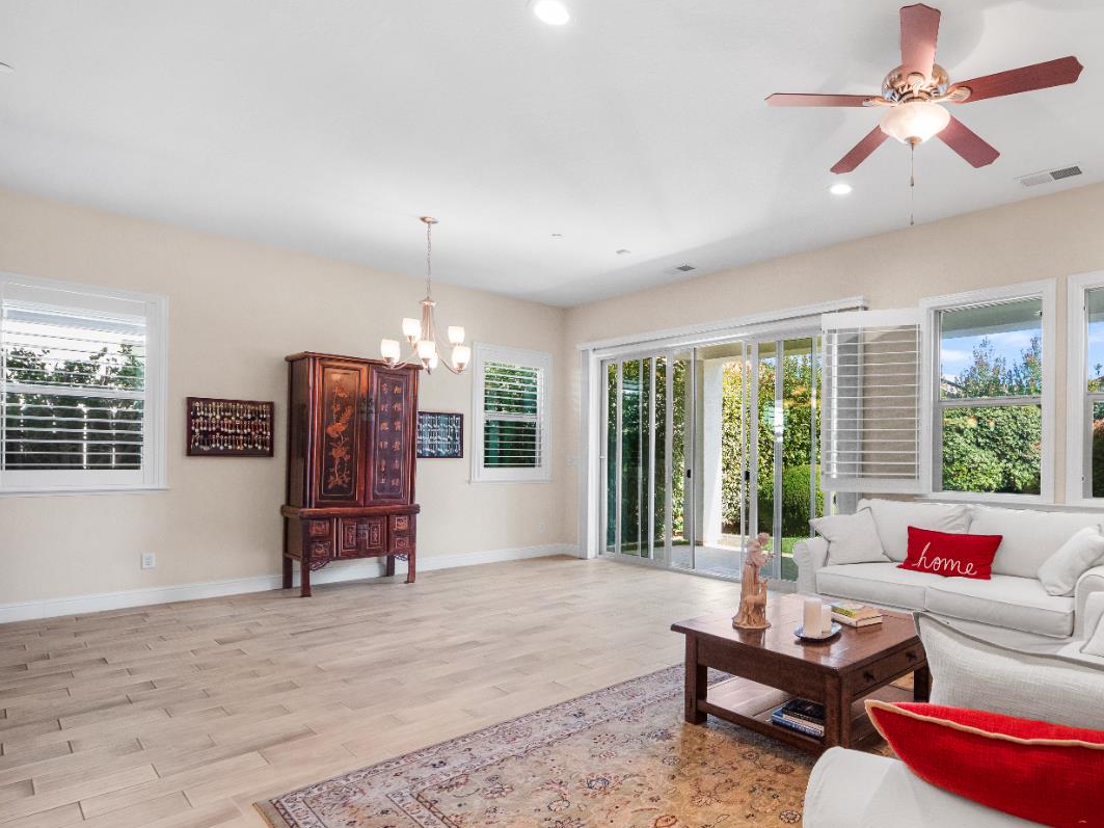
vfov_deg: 68.7
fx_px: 606
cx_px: 771
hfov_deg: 80.6
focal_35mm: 19
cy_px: 421
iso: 1250
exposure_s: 1/200
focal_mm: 14
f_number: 8
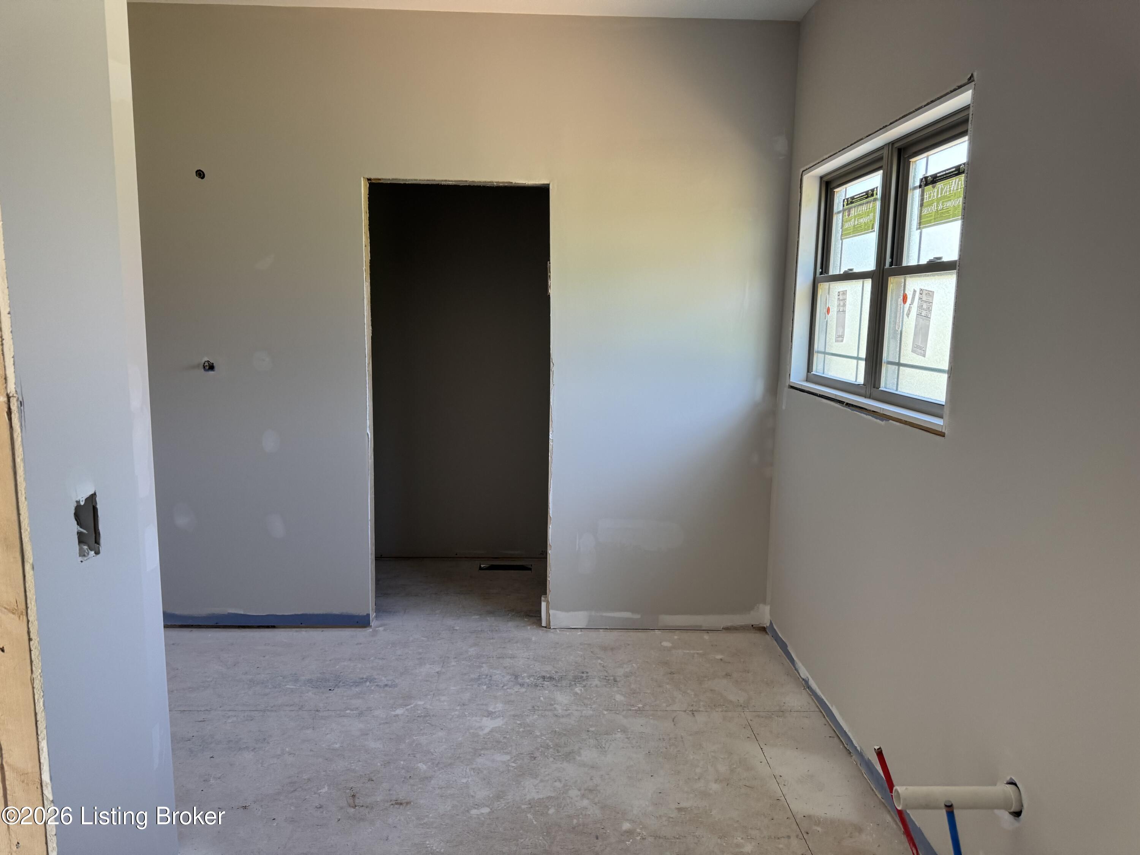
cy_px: 428
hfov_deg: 71.6
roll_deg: -0.6
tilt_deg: -7.6
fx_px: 790
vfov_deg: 56.8
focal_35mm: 24
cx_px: 570
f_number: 1.78
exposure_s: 1/121
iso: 200
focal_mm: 6.76
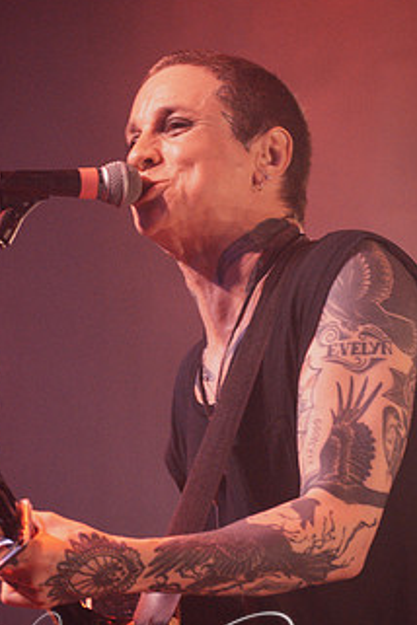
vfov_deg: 8.4
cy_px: 331
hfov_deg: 5.6
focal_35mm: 244
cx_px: 152
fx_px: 4239
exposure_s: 1/125
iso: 3200
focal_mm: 116
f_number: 4.8
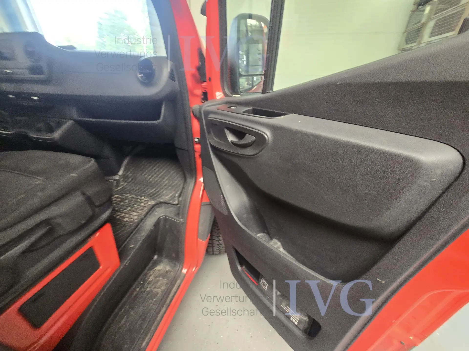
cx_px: 234
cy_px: 176
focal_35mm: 13
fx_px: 176
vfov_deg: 89.9
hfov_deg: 106.2
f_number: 2.2
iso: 400
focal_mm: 2.2
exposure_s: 1/60
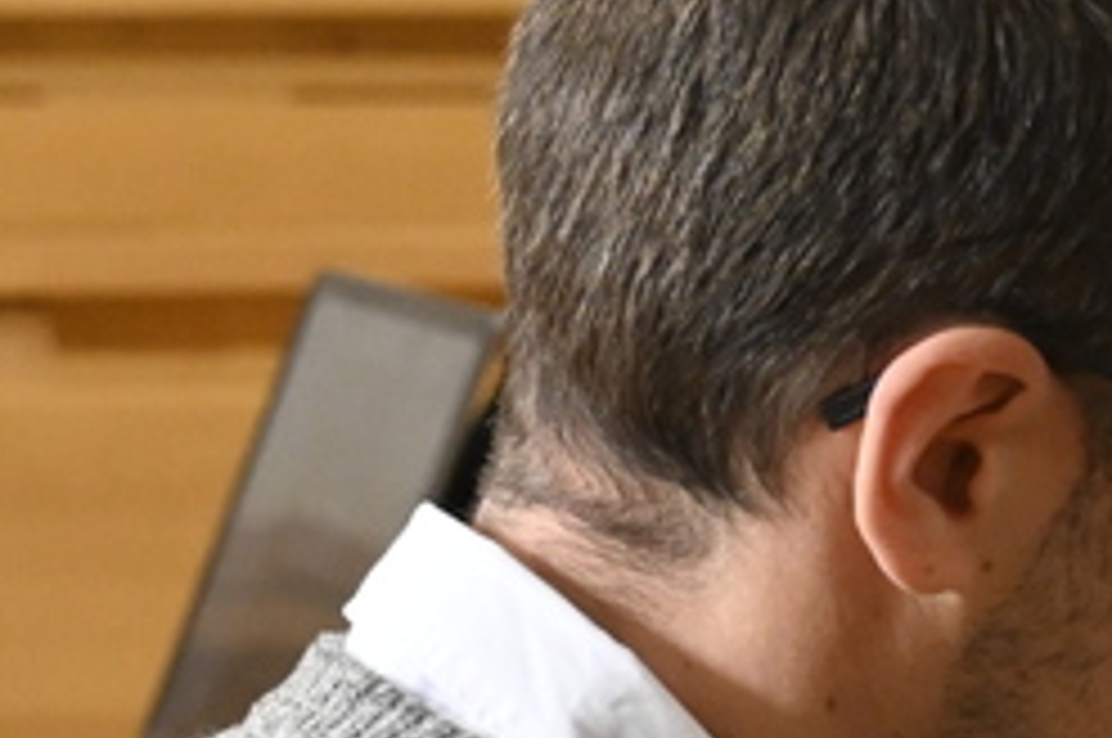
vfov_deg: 2.8
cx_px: 1913
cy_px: 1078
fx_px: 15180
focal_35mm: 492
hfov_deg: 4.2
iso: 3200
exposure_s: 1/125
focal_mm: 79
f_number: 7.1
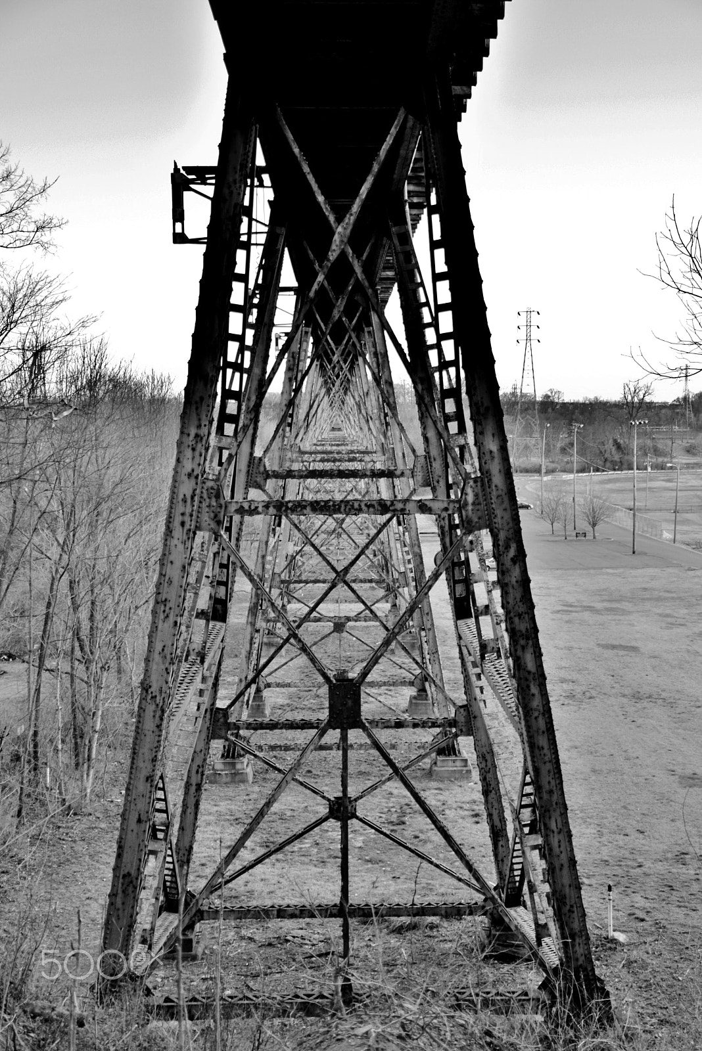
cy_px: 526
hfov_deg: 31.9
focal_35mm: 42
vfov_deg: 46.4
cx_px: 351
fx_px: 1227
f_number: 4
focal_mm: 28
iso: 200
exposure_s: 1/80
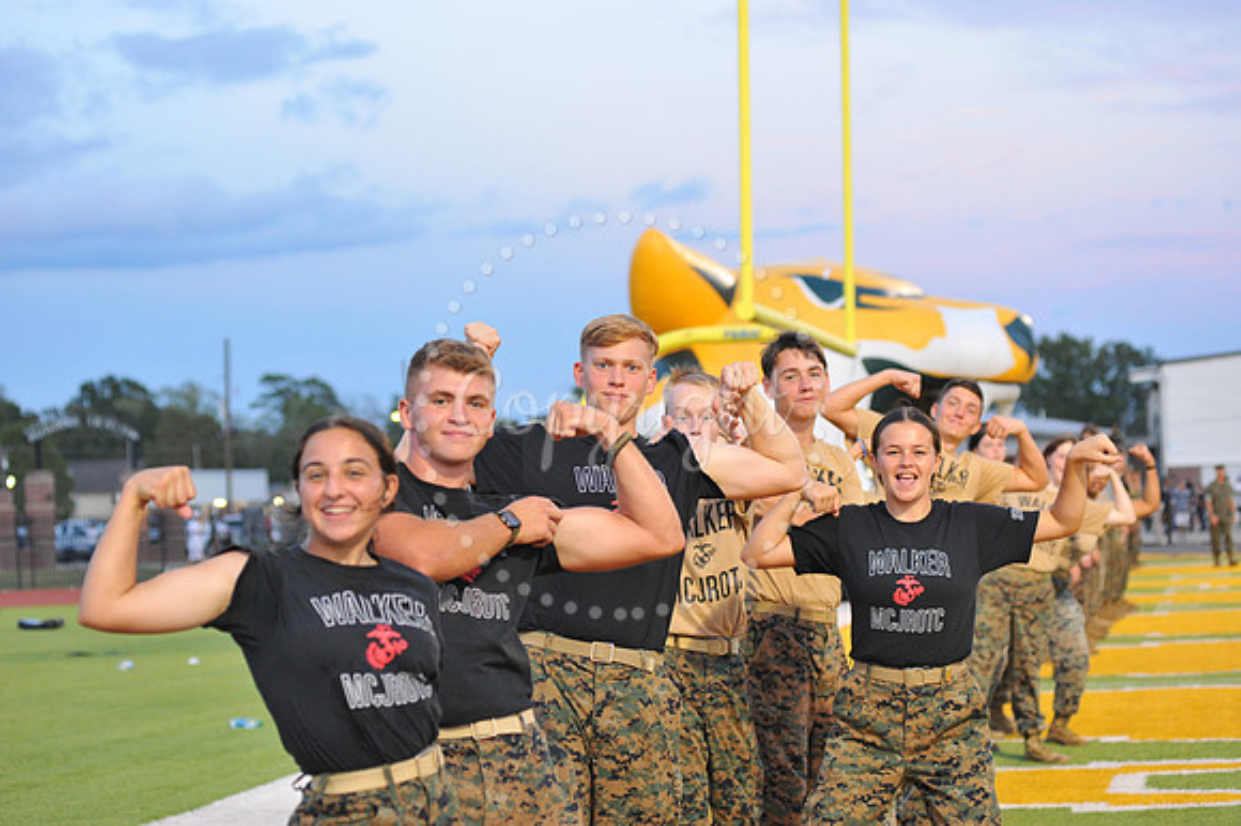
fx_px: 2756
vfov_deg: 17.0
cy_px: 413
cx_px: 620
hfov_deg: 25.4
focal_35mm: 80
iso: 1600
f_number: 4
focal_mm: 80
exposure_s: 1/200
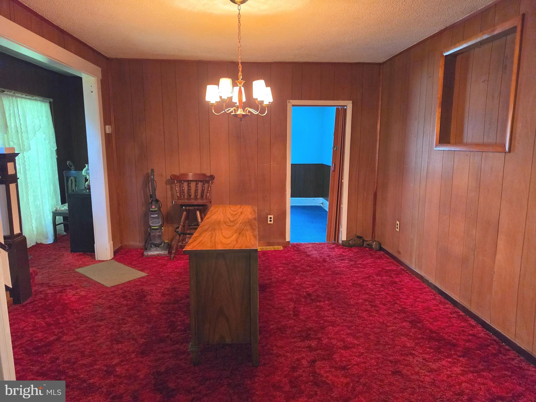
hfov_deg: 73.9
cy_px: 201
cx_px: 268
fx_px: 356
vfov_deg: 58.9
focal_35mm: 23
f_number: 1.4
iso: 1250
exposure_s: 1/120
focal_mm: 6.5
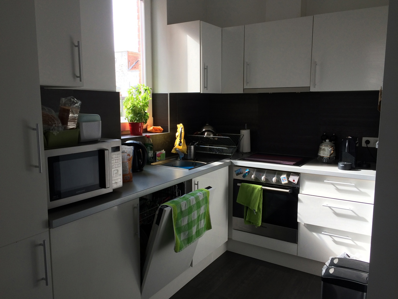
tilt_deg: -8.0
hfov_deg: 61.7
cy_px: 150
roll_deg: +0.2
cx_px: 199
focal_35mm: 29
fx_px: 333
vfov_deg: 48.2
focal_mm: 4.15
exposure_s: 1/120
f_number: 2.2
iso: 64
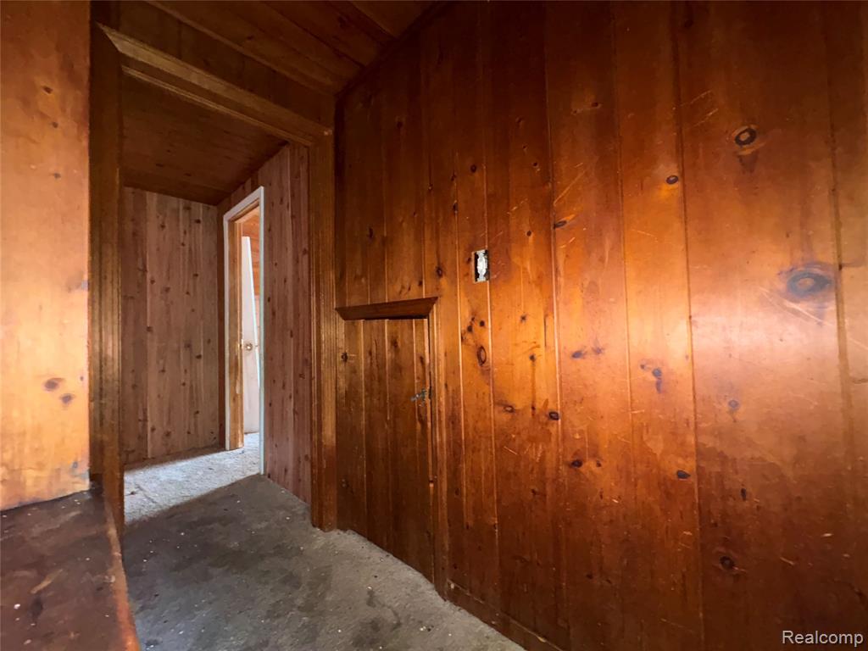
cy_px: 326
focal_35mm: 14
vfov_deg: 85.7
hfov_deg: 102.1
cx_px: 434
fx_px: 351
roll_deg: +2.0
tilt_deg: +2.2
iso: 250
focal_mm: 2.22
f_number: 2.2
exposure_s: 1/29
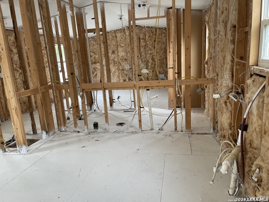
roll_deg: +4.3
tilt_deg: -12.8
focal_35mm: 26
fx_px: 202
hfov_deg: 67.3
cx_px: 134
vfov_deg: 53.1
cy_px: 101
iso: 100
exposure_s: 1/121
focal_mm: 4.2
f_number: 1.6
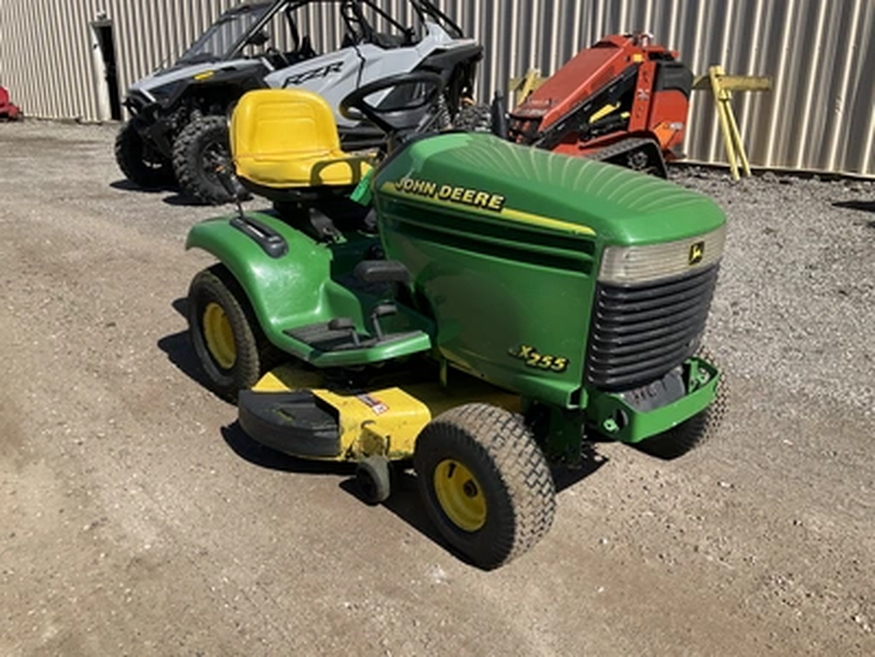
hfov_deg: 61.7
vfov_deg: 48.2
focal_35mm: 29
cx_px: 438
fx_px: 733
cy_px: 328
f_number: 1.8
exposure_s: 1/1675
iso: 25
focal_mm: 3
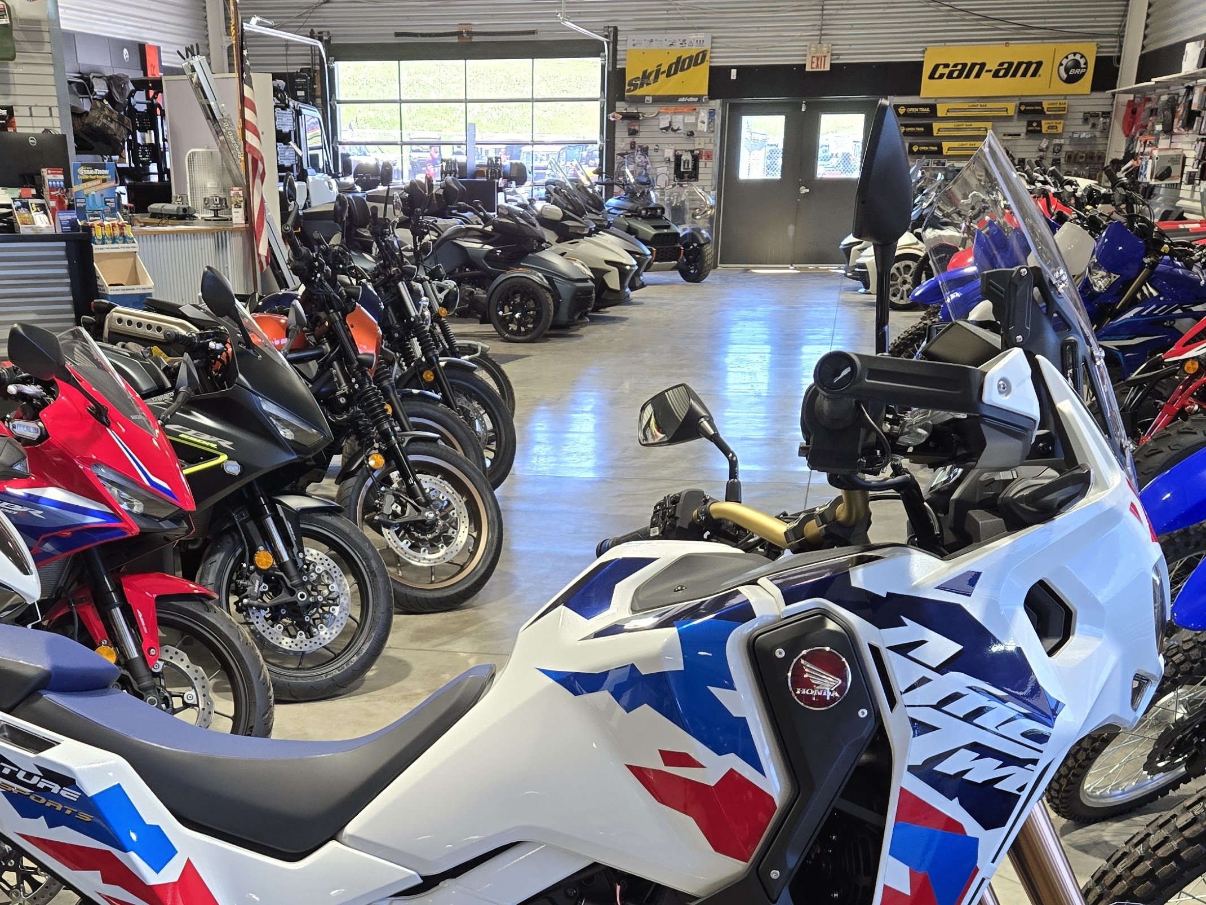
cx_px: 524
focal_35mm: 43
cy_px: 813
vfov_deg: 32.0
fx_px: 1498
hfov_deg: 43.8
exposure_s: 1/120
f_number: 1.8
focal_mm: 5.4
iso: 80
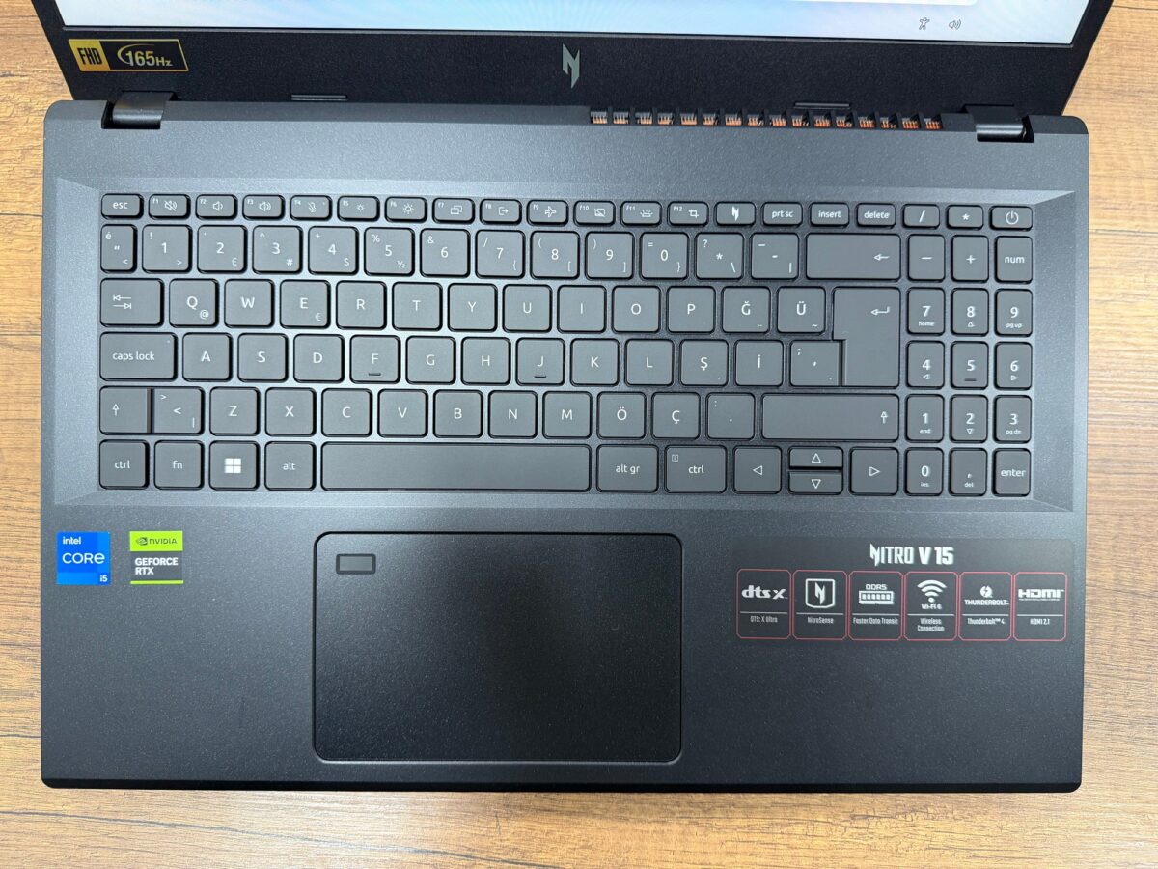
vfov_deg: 56.8
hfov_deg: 71.6
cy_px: 434
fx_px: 803
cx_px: 579
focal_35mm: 24
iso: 320
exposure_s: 1/50
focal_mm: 6.76
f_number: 1.78
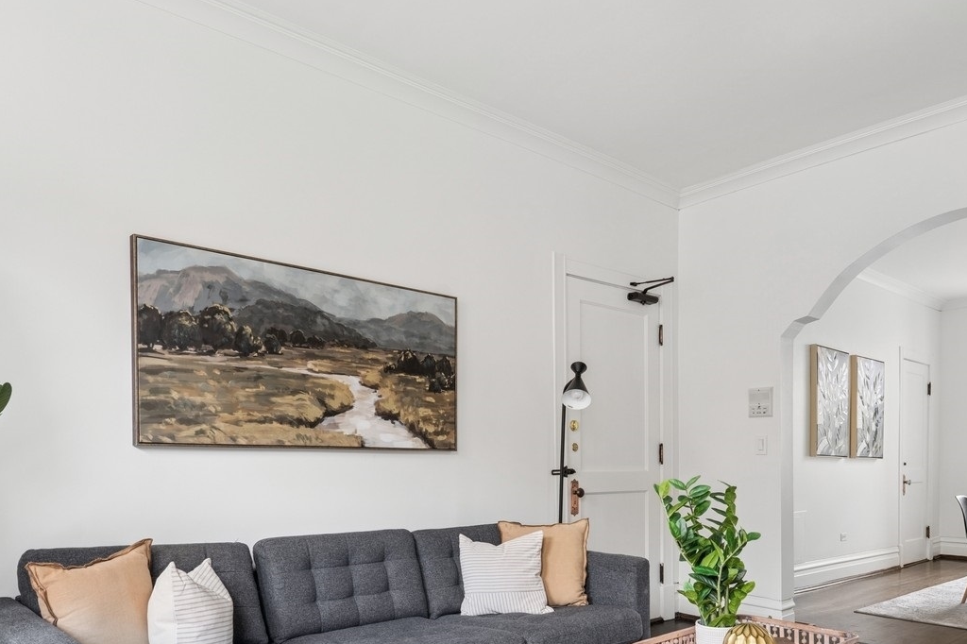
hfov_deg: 71.5
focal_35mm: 25
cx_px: 496
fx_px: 671
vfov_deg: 49.4
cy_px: 476
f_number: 8
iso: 320
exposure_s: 1/10
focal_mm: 16
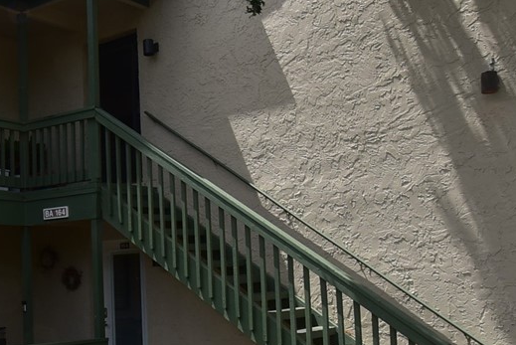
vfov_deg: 27.5
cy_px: 196
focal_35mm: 49
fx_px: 703
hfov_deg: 39.0
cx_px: 114
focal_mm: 10
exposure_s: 1/200
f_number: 10
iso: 160
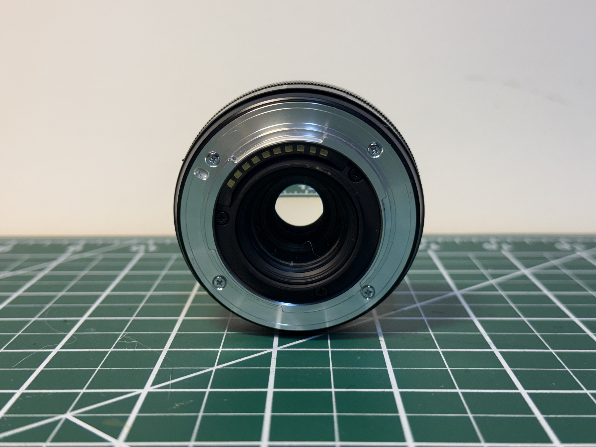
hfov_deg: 39.7
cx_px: 298
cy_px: 224
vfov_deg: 30.3
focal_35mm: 48
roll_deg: +0.0
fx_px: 826
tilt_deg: -10.3
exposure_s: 1/120
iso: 80
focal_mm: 6.76
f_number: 1.78
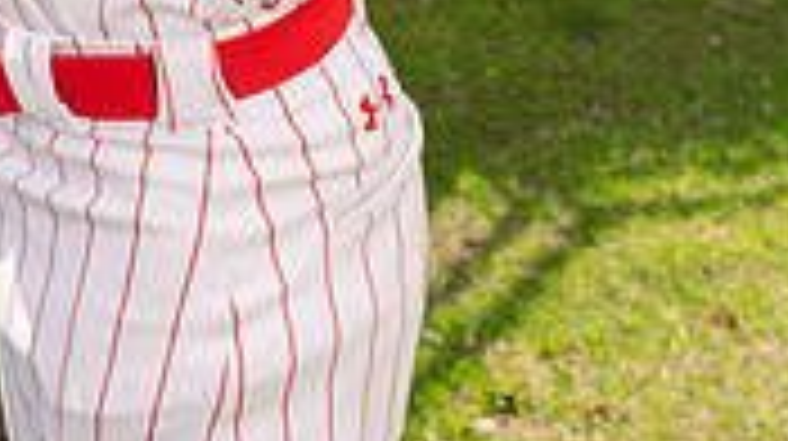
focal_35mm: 116
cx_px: 153
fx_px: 2421
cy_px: -540
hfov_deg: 18.3
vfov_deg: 9.5
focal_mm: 43
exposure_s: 1/250
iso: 125
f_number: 7.1
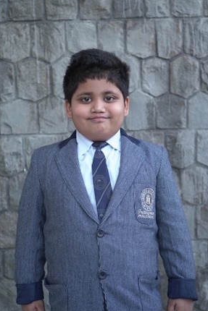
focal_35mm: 49
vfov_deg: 40.3
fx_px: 424
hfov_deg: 27.5
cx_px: 107
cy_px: 156
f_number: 4.5
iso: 250
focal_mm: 47
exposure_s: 1/100
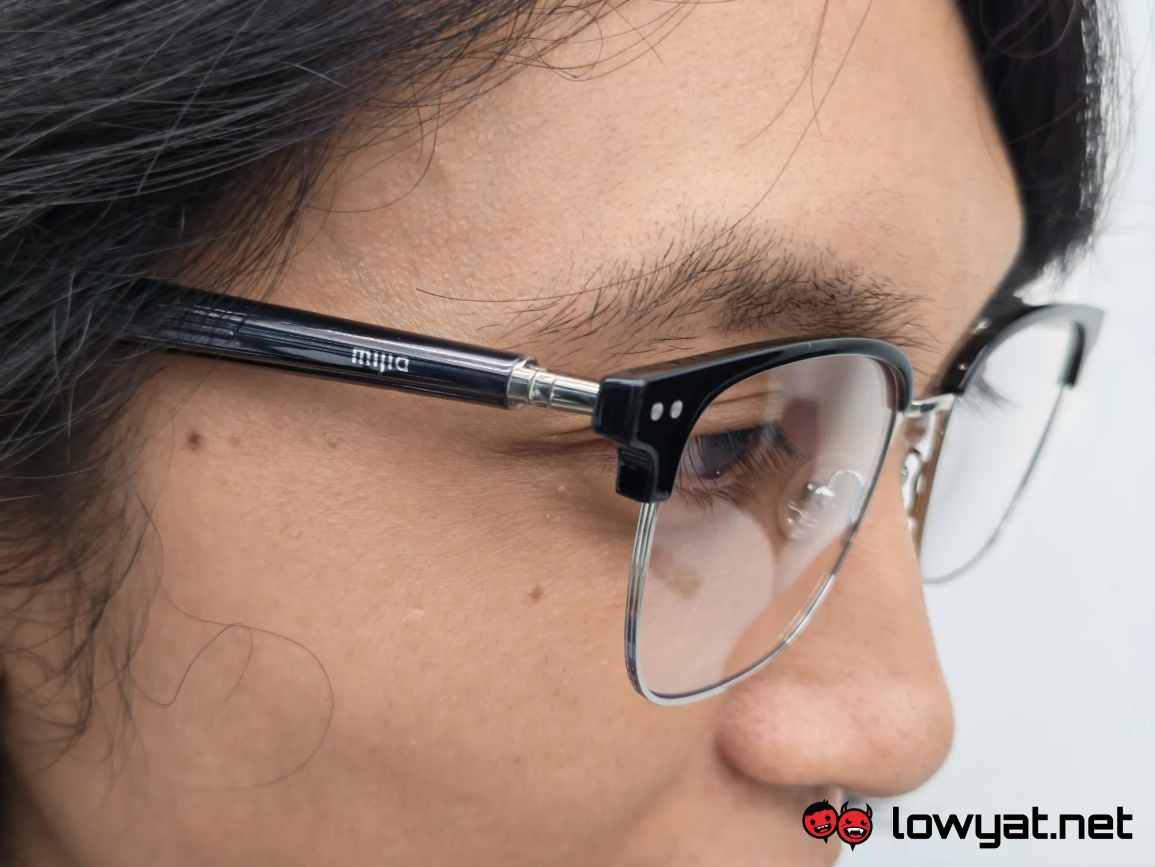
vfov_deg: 31.5
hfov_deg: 41.2
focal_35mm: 46
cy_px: 434
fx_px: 1535
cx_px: 578
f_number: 1.6
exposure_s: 1/50
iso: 125
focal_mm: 5.4
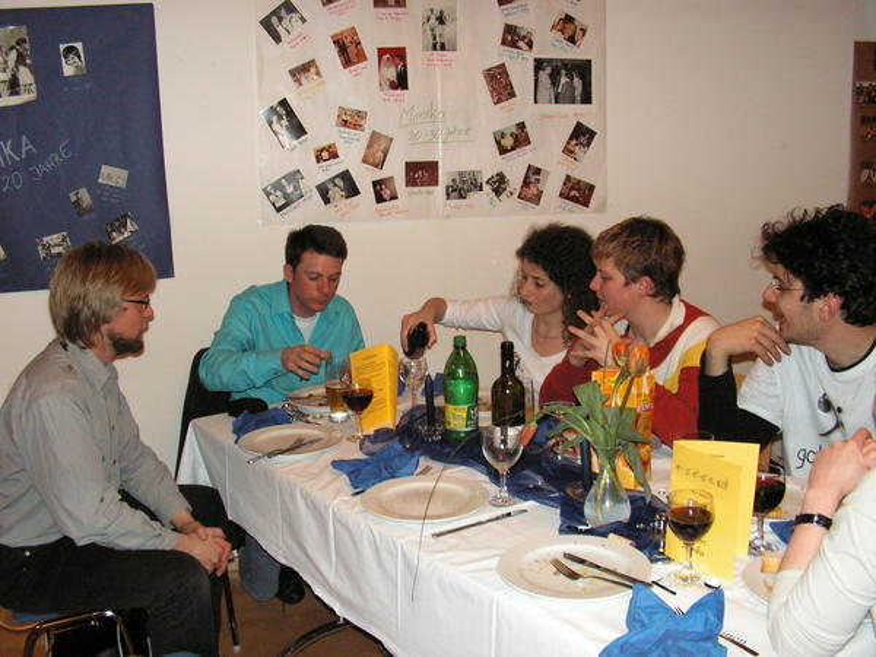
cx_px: 438
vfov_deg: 39.7
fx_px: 911
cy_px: 328
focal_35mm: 36
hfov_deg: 51.4
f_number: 3.2
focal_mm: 6
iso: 160
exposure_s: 1/40
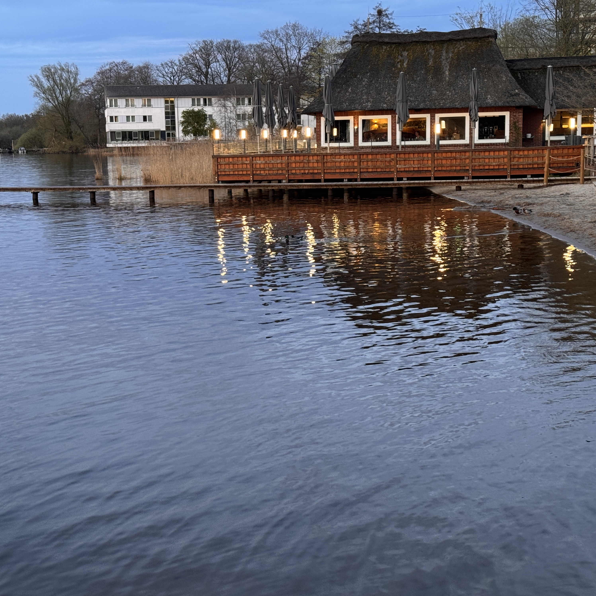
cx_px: 293
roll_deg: +1.4
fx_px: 1110
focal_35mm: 57
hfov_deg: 30.0
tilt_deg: -9.4
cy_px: 297
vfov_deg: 30.0
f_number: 1.78
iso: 160
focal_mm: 6.76
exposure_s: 1/60
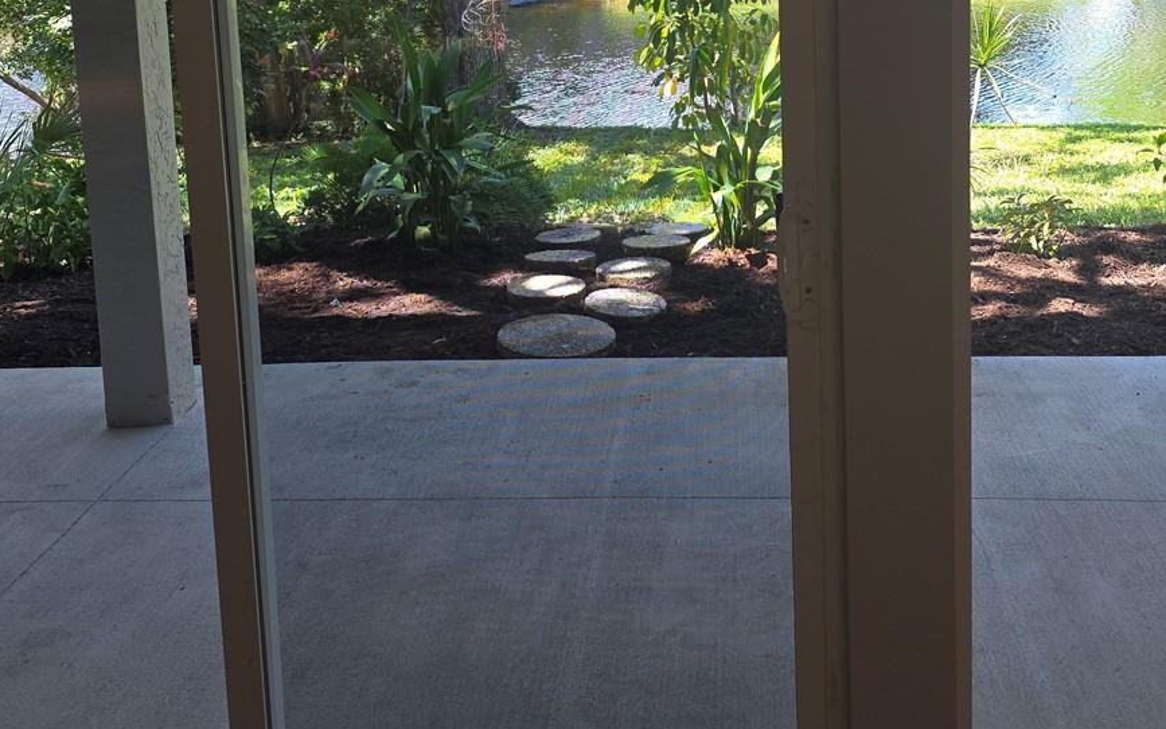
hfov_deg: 44.3
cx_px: 608
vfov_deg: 27.4
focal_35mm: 45
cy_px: 52
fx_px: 1430
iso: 20
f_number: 1.7
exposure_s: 1/120
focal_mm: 6.3
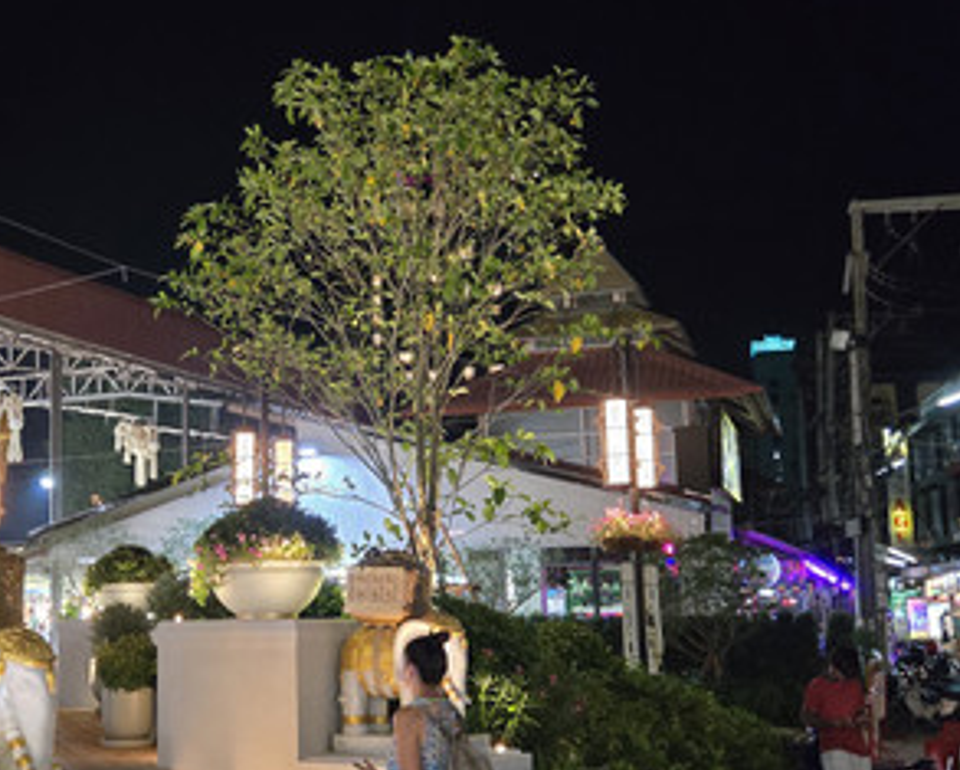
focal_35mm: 49
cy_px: 465
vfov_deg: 30.8
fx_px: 1394
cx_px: 288
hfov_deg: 37.4
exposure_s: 1/100
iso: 1600
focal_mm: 5.4
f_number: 1.8
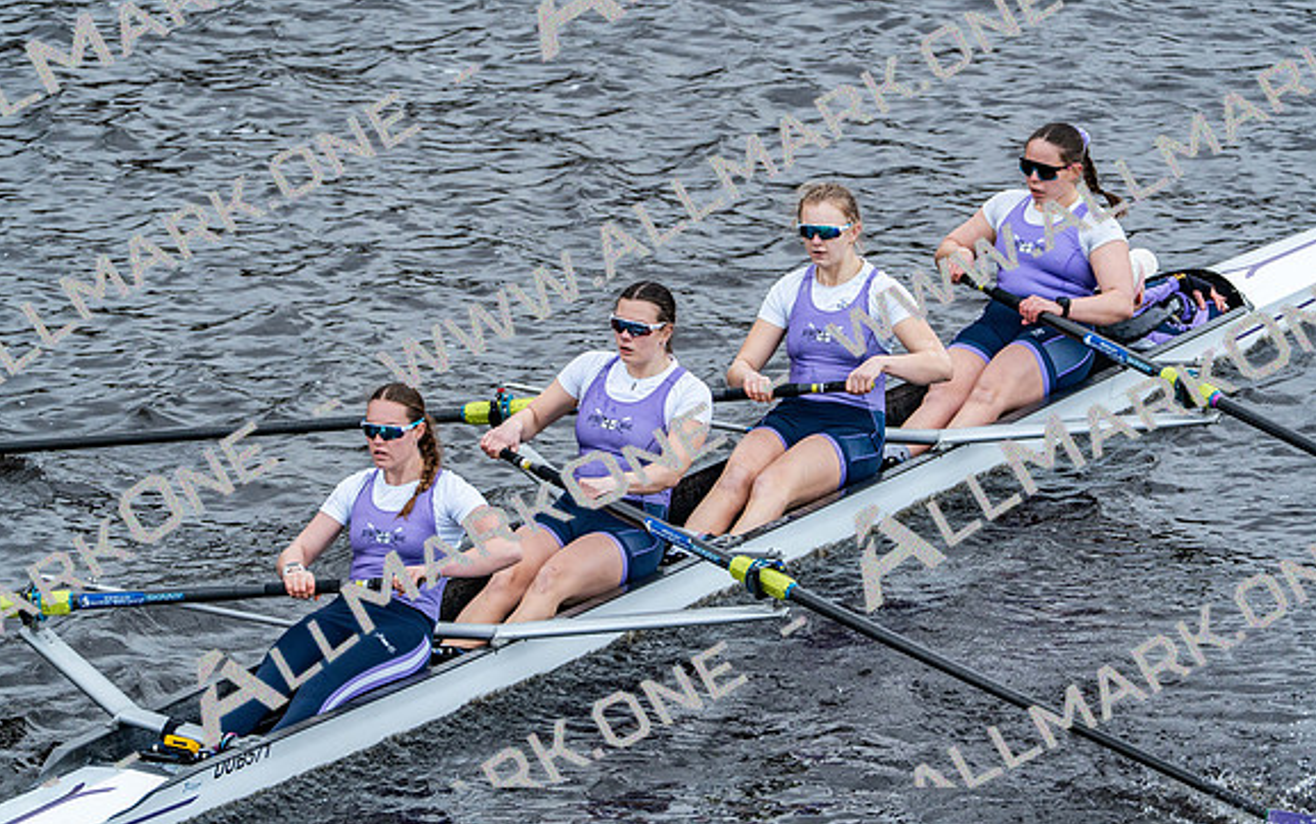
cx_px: 659
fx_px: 16610
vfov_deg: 2.8
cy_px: 396
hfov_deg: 4.5
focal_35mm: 463
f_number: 6.3
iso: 1600
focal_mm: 452
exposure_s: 1/1250
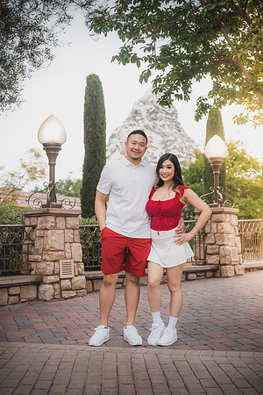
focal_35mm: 50
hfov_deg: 27.0
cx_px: 132
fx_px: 548
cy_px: 198
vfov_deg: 39.6
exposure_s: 1/640
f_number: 2.8
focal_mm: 50
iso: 250
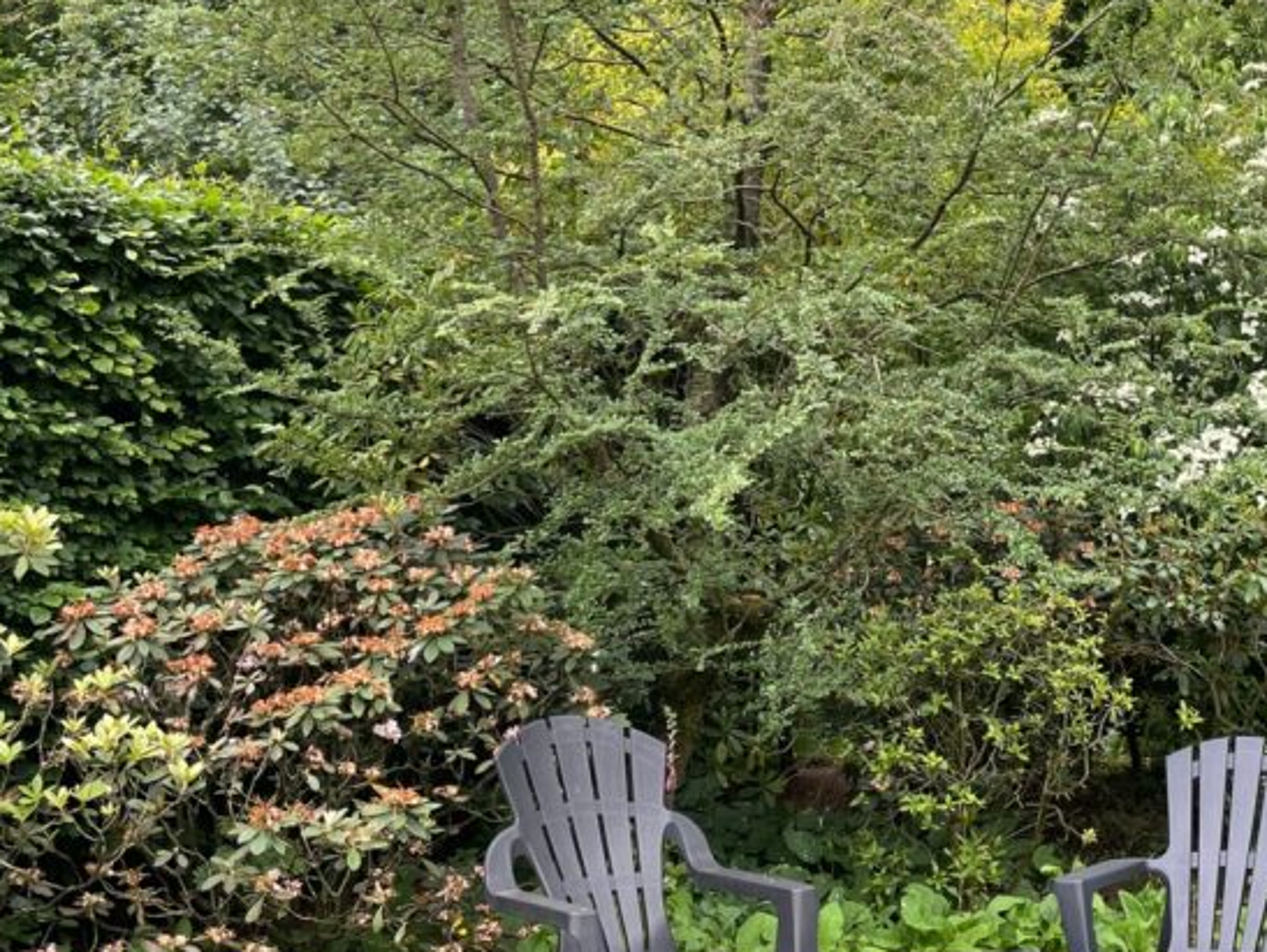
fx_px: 2088
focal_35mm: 57
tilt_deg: +5.4
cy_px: 278
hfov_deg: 33.0
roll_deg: +0.1
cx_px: 964
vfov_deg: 25.5
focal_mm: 4.2
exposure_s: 1/248
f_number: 1.6
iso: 32
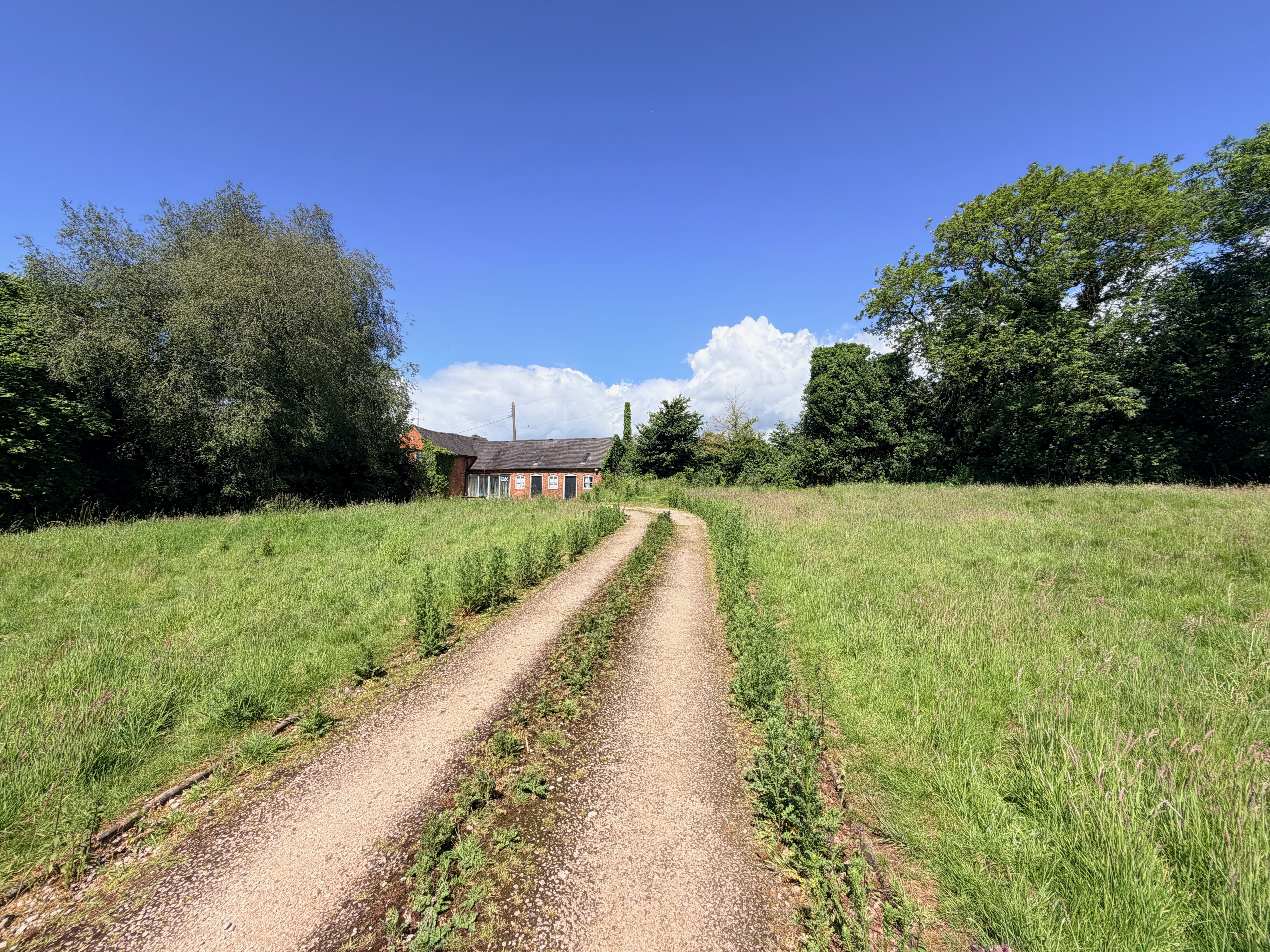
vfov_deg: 85.7
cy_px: 476
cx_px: 635
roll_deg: -0.7
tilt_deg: +3.9
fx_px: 514
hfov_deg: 102.1
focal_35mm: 14
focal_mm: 2.22
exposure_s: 1/770
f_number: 2.2
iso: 32
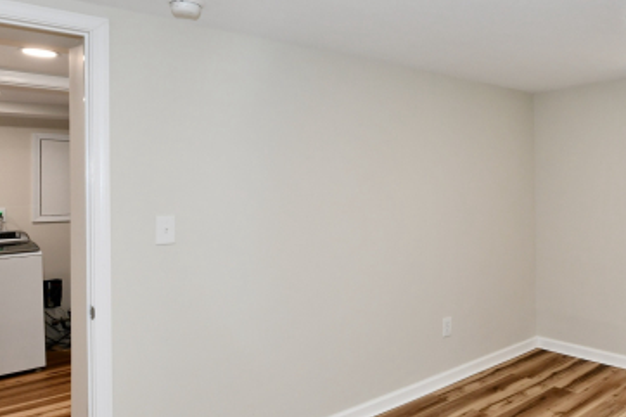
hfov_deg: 60.8
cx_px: 457
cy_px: 201
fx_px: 504
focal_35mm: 29
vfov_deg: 44.9
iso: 640
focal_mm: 14
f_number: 6.3
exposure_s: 1/60
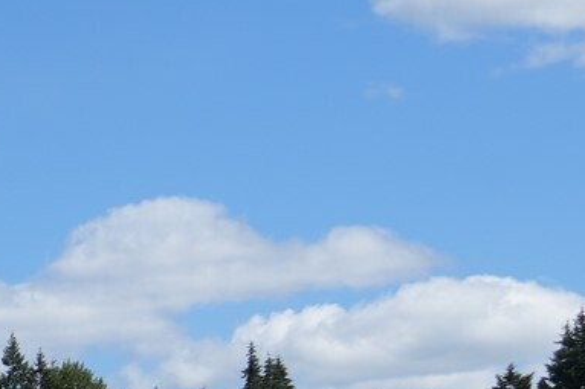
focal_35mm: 186
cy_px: 603
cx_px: -654
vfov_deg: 7.2
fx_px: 3021
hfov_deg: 10.1
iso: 100
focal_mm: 28
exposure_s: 1/320
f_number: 8
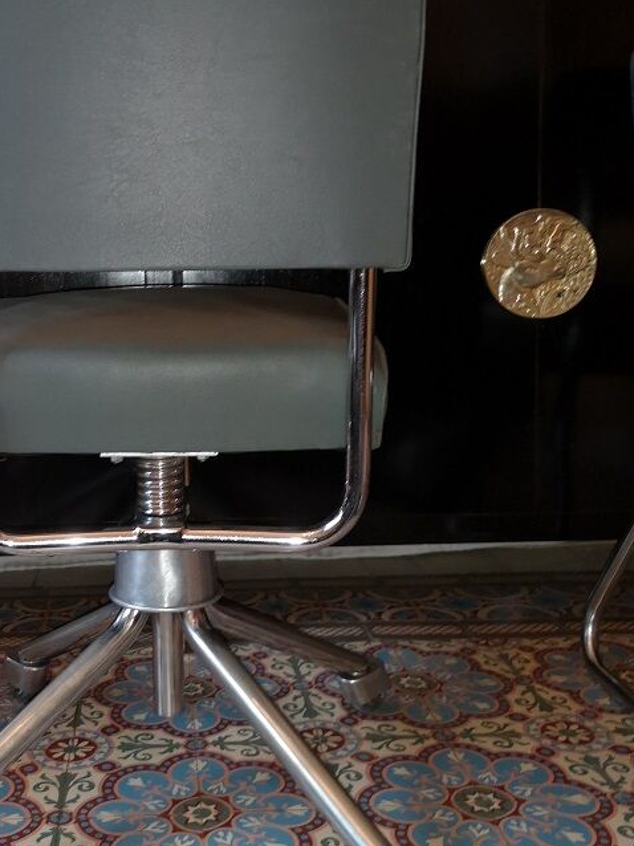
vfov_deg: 44.7
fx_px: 1026
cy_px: 357
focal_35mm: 42
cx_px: 166
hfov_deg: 33.7
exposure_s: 1/33.3
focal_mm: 3.95
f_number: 1.8
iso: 200
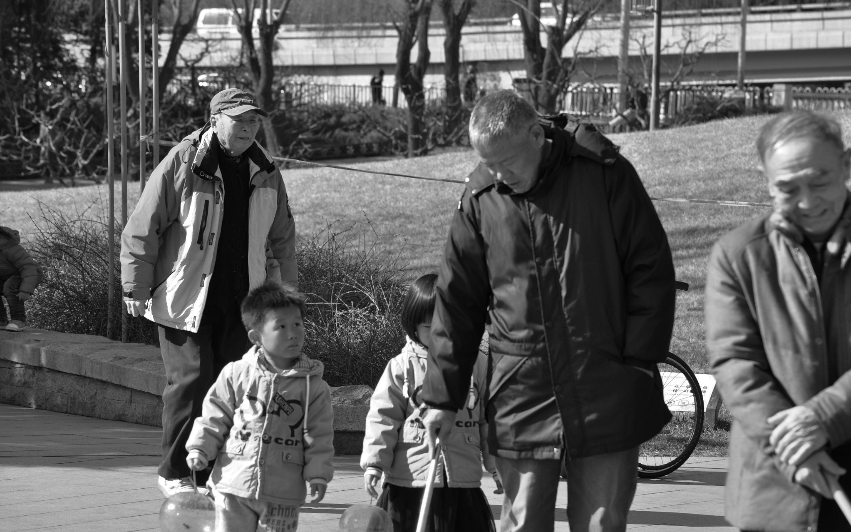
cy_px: 266
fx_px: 3618
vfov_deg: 8.4
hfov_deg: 13.4
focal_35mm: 156
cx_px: 426
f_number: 8
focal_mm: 102
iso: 200
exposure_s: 1/250
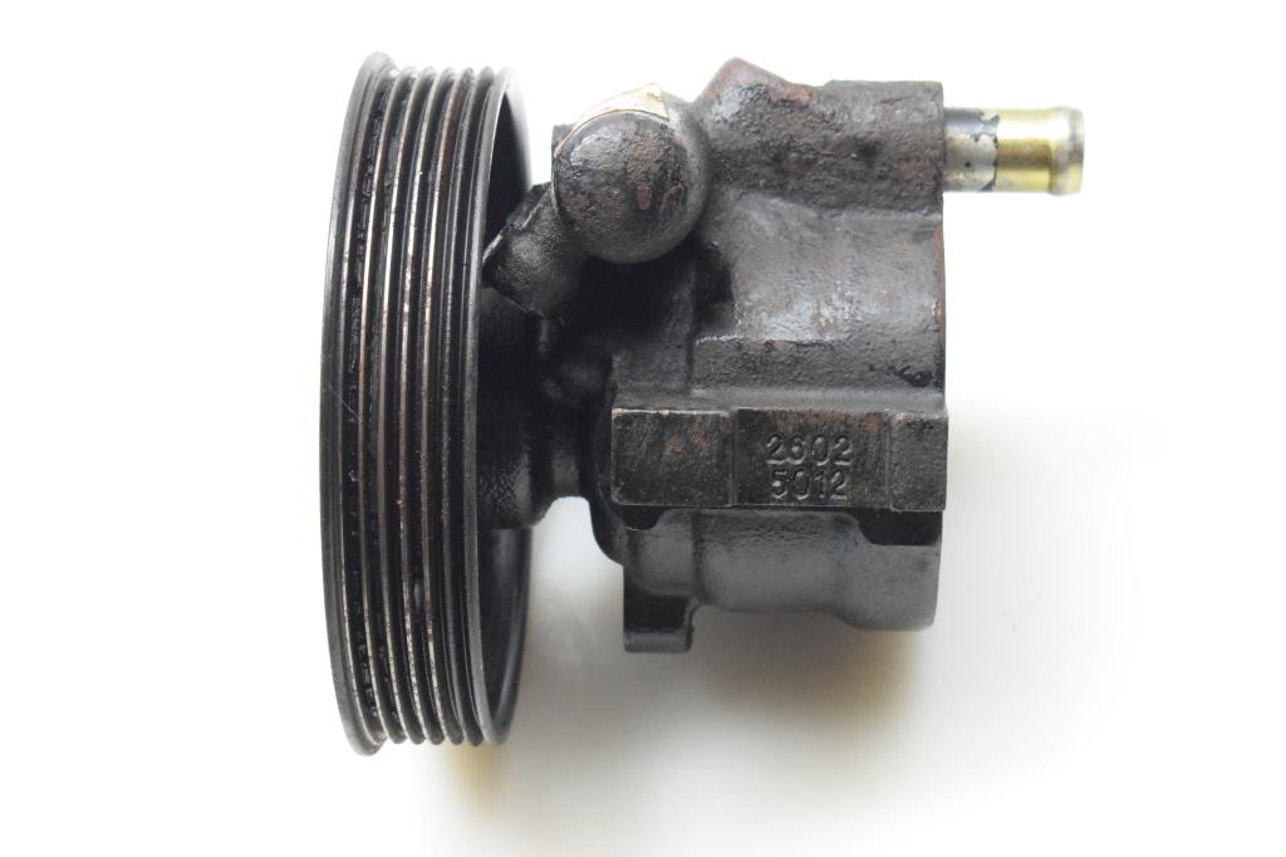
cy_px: 428
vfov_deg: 16.5
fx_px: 2946
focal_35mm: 82
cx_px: 643
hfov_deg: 24.6
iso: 6400
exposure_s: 1/320
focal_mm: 55
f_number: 9
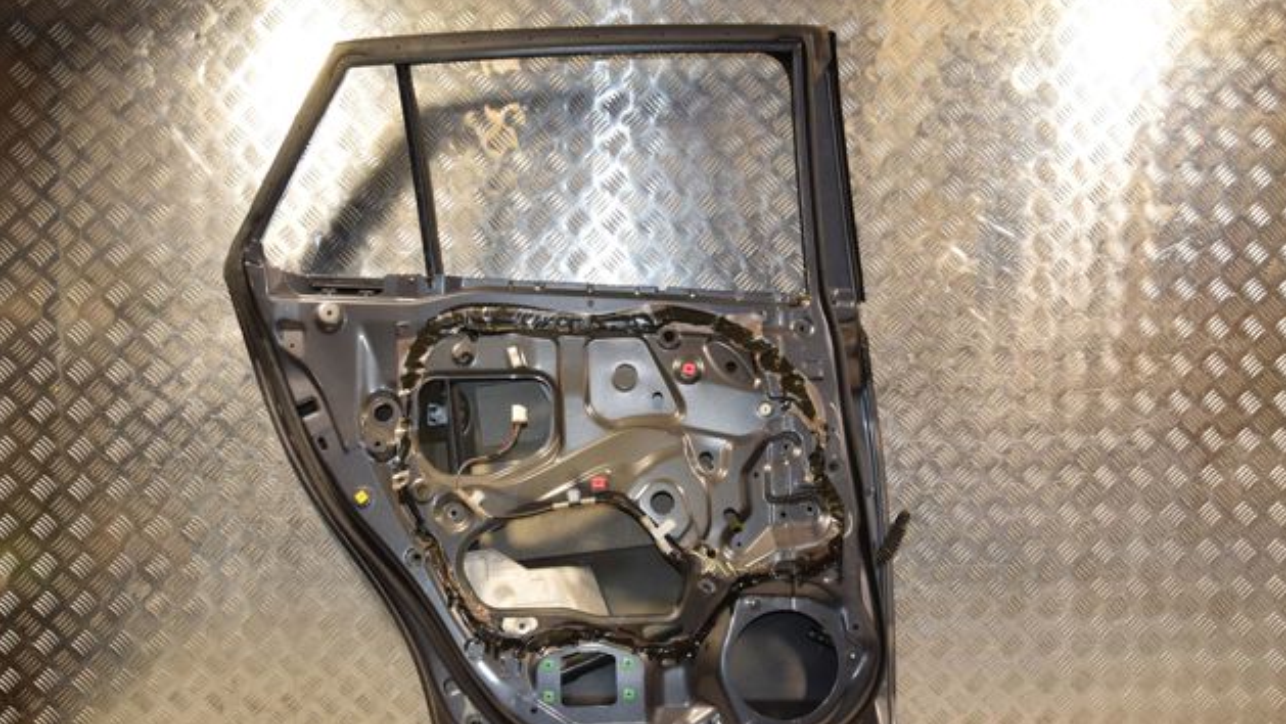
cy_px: 395
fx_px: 1144
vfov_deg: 35.1
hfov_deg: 58.7
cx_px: 648
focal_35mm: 34
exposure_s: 1/200
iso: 800
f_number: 9
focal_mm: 21
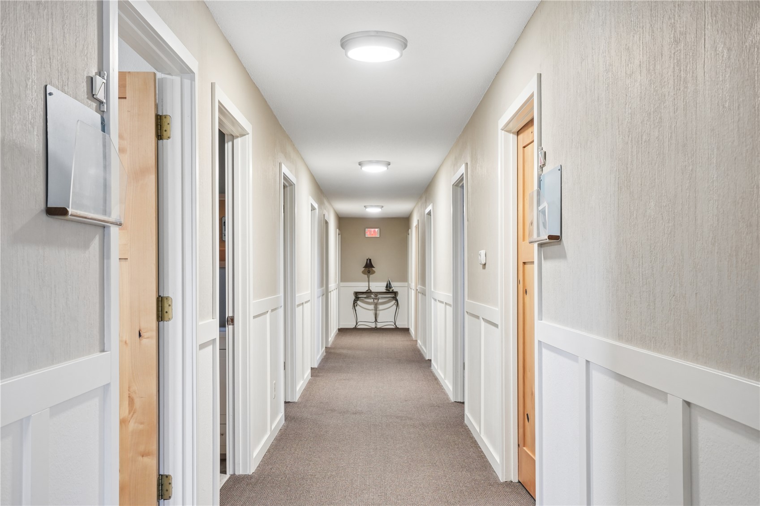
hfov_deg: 54.4
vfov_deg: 37.8
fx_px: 739
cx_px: 380
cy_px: 253
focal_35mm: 35
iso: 640
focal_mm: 35
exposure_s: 1/6
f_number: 9
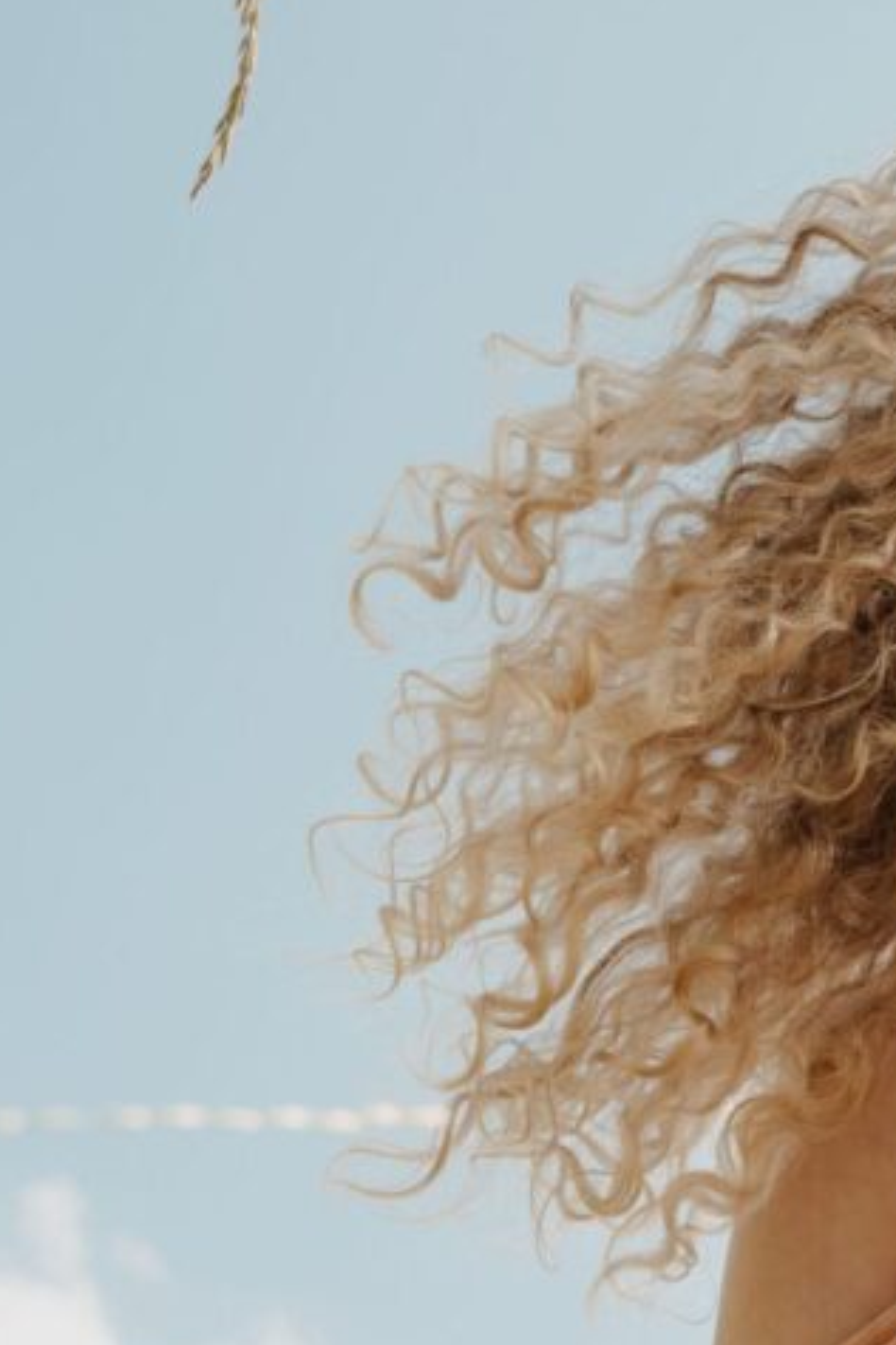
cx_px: 1029
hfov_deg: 15.6
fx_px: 3173
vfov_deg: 23.9
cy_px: 783
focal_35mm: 85
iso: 100
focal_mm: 35
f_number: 7.1
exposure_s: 1/320
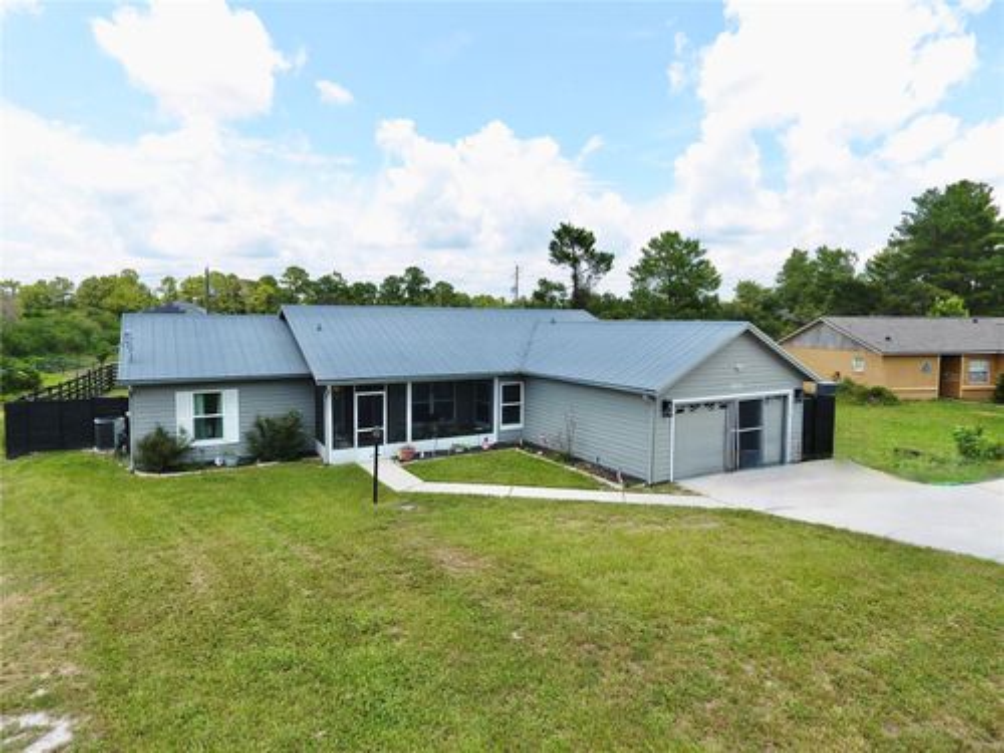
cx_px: 502
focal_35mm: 20
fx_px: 580
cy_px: 376
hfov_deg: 81.7
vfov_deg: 66.0
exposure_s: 1/496
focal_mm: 3.61
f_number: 2.8
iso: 100
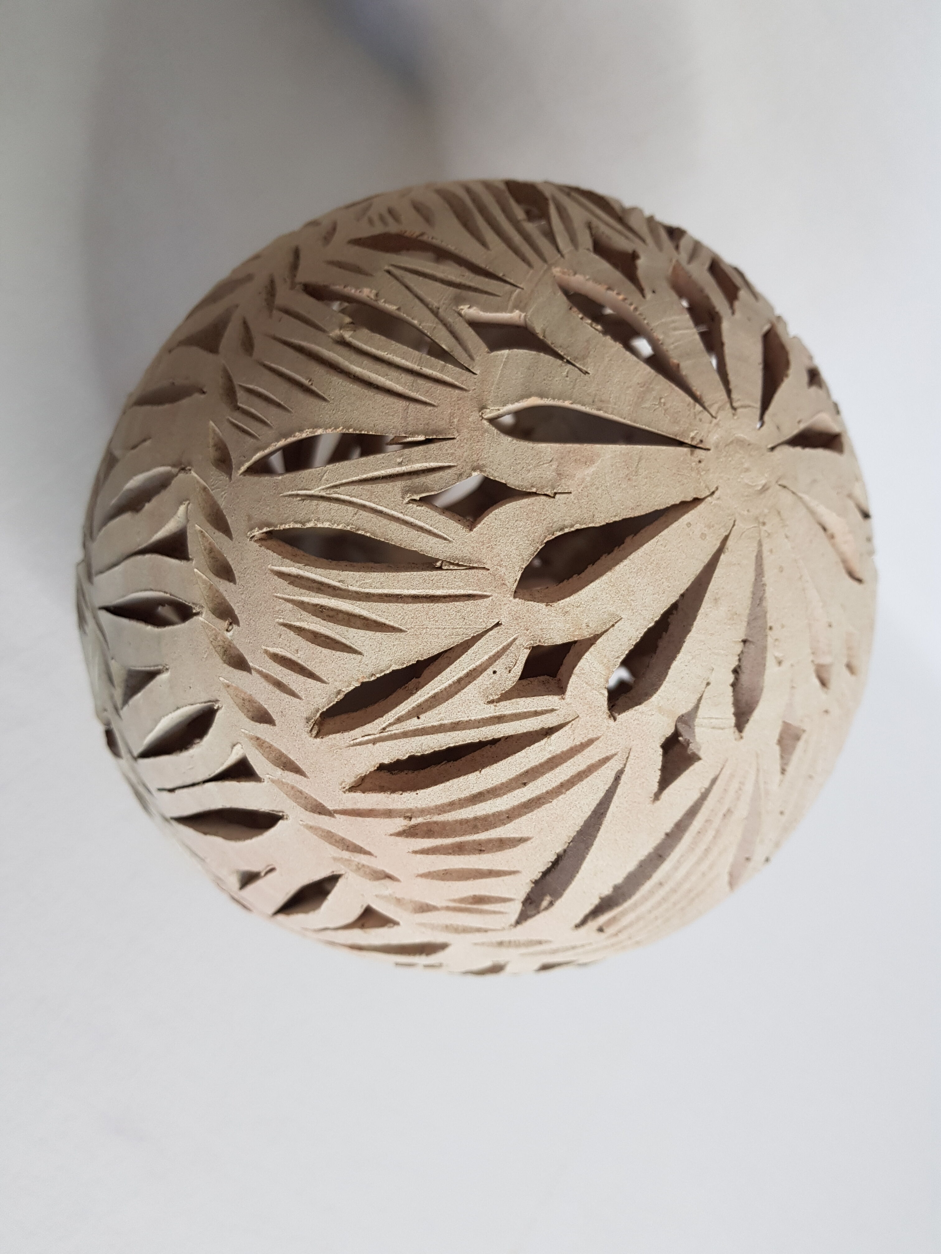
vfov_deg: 67.3
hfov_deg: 53.1
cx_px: 470
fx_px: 942
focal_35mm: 26
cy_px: 627
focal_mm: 4.2
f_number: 1.7
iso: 80
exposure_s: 1/100
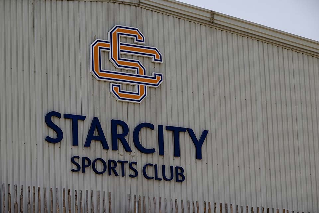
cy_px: 106
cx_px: 160
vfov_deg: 6.9
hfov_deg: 10.3
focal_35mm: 200
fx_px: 1772
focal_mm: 200
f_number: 8
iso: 250
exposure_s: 1/500
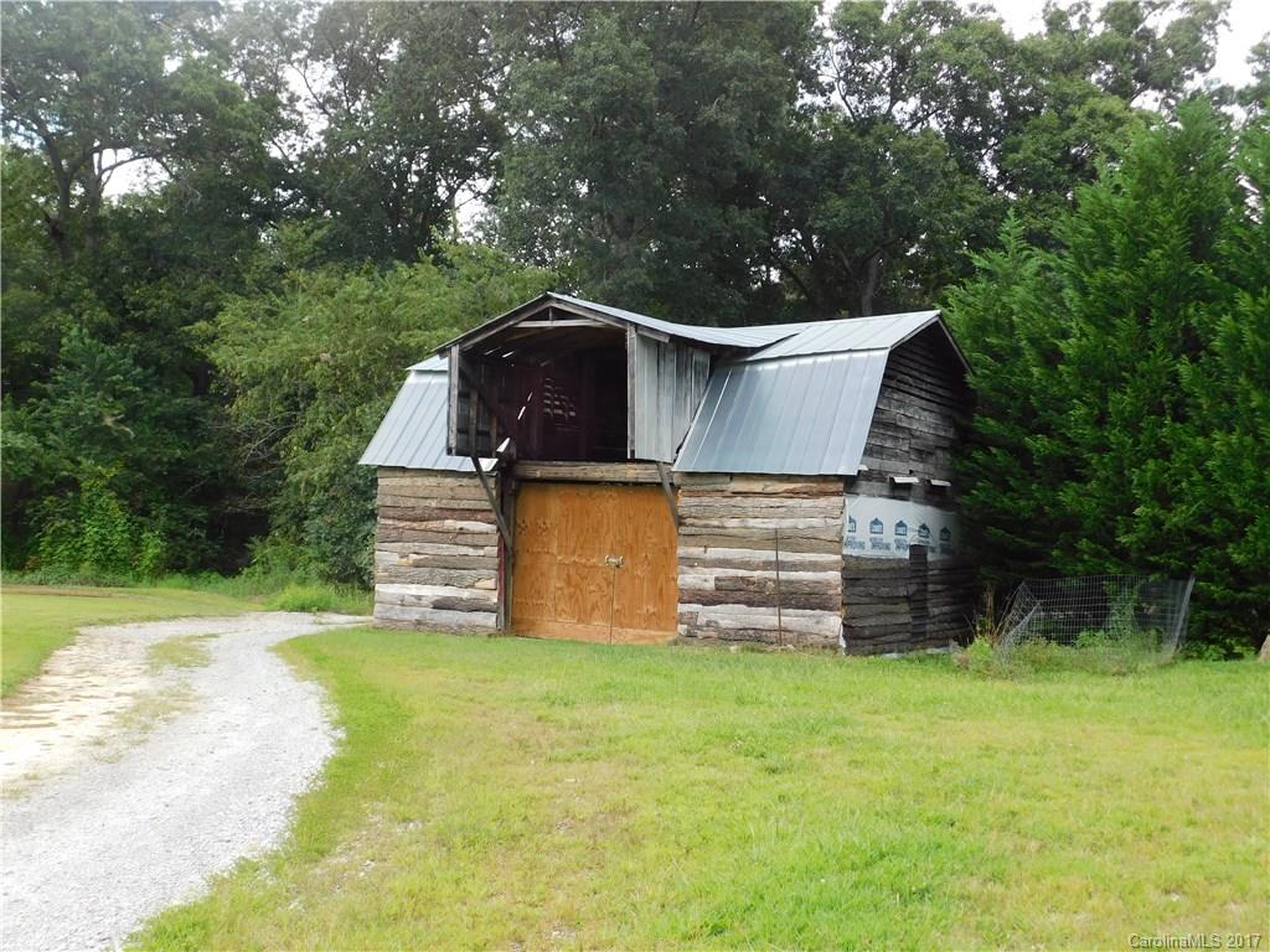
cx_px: 635
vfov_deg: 39.7
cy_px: 476
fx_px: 1321
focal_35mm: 36
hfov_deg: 51.4
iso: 125
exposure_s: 1/320
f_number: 3.5
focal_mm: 6.3
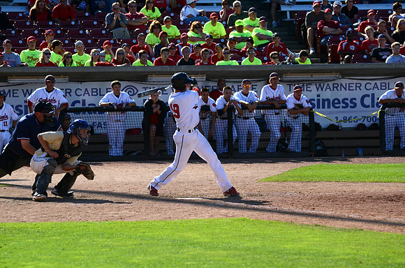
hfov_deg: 8.9
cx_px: 202
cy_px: 134
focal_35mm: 232
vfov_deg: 5.9
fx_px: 2610
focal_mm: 155
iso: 1000
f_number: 4.8
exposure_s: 1/8000
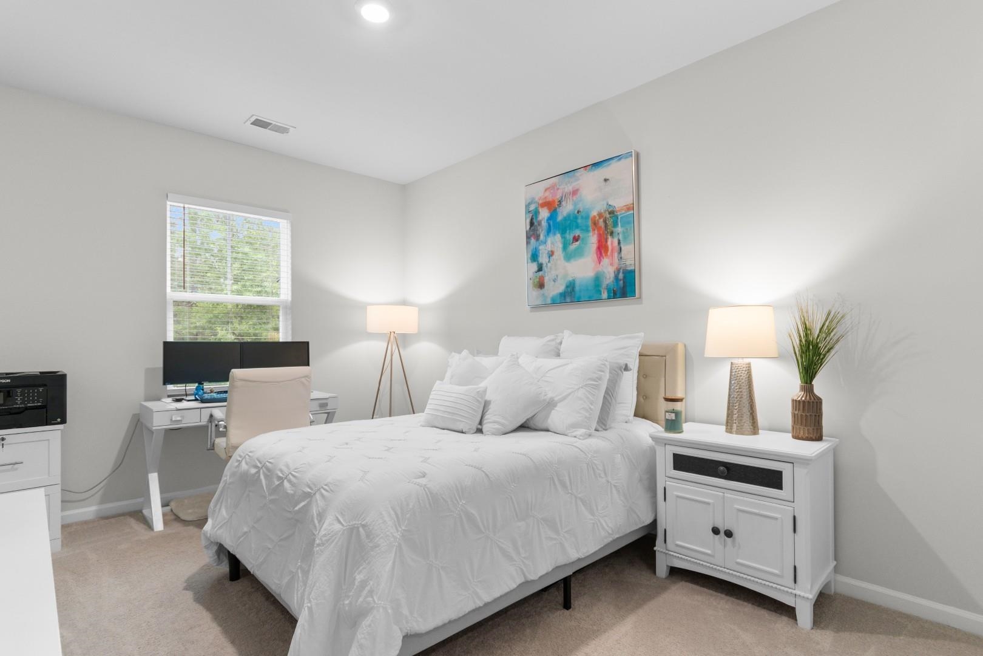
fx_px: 491
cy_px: 328
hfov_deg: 90.0
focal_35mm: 18
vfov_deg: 67.4
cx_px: 492
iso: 100
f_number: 4.8
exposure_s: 1/3
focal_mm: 12
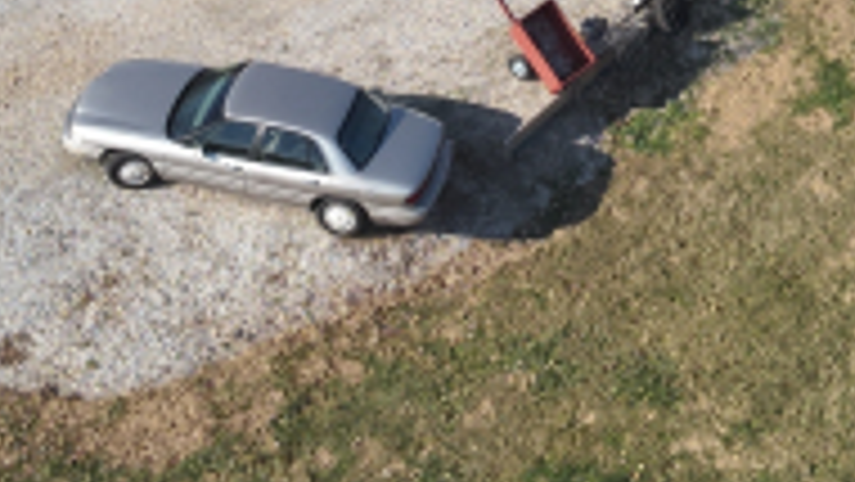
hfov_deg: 23.2
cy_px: -104
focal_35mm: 92
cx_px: 466
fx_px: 2086
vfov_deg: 12.8
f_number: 2.8
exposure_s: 1/640
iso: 100
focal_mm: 4.4
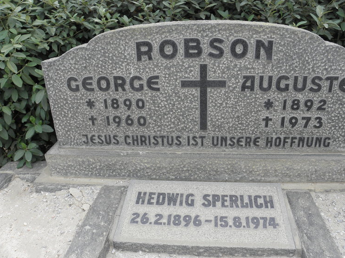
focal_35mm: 28
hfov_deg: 63.4
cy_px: 122
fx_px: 279
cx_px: 182
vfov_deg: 49.7
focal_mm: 4.6
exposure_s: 1/60
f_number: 5
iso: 64
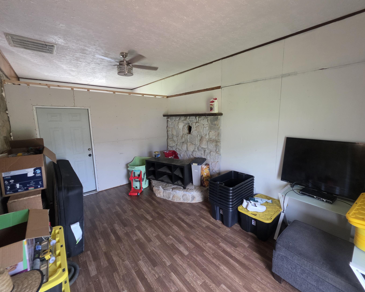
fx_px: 151
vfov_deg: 88.0
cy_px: 142
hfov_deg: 100.6
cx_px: 191
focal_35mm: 14
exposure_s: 1/100
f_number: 1.9
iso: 250
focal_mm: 2.2
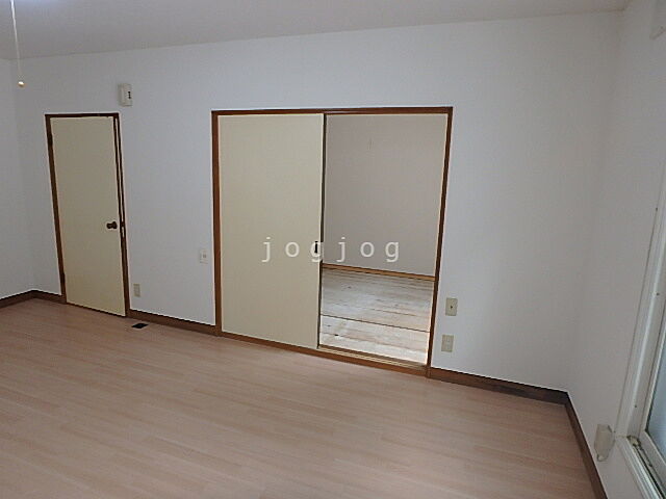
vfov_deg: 63.4
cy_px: 250
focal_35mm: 21
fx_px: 404
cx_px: 333
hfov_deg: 79.0
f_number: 3.5
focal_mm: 3.7
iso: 200
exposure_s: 1/30
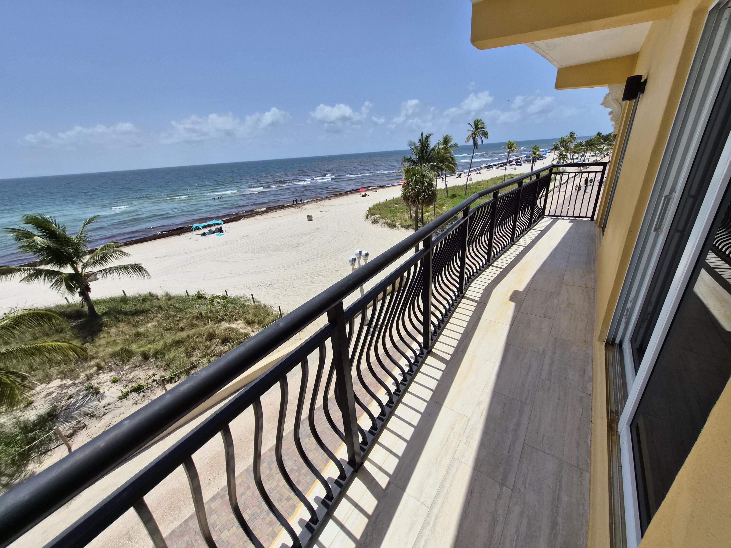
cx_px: 366
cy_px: 274
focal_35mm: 13
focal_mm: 1.7
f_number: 2.2
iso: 25
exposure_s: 1/2112
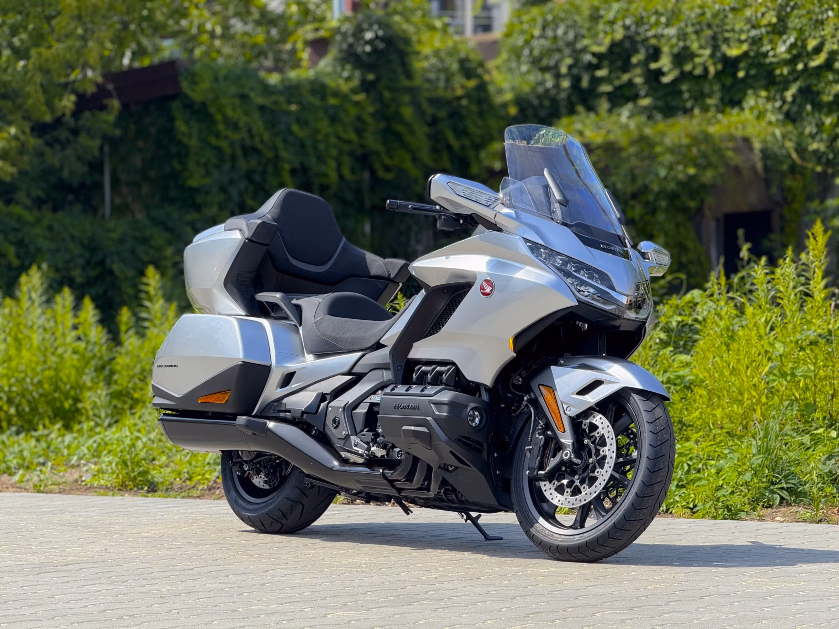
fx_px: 2908
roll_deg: +0.8
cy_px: 314
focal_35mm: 120
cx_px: 420
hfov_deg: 16.4
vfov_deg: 12.3
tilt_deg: +0.1
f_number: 2.8
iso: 64
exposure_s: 1/914
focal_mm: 15.66
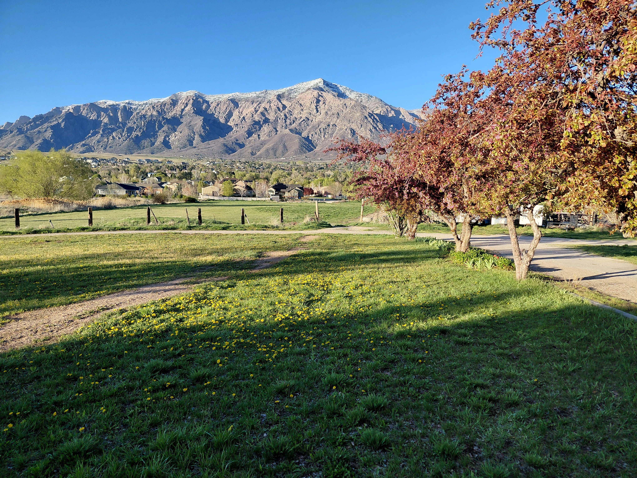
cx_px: 318
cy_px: 239
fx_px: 460
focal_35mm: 25
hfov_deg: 69.4
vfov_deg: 54.9
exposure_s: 1/755
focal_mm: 4.69
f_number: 1.8
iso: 50
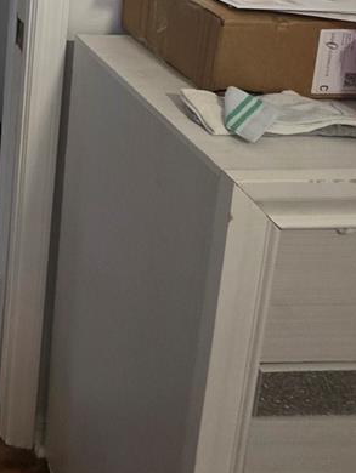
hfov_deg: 26.1
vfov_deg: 35.6
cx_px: -181
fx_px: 548
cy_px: -108
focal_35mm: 40
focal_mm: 2.2
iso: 320
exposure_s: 1/100
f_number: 1.9
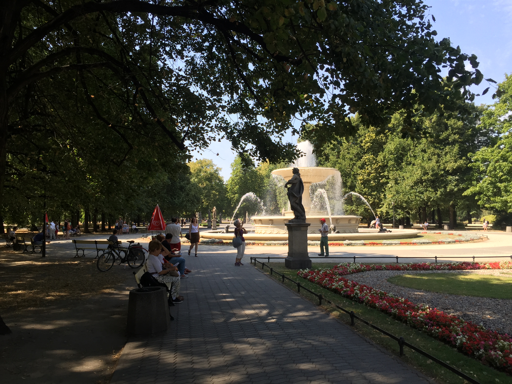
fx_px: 429
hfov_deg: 61.7
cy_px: 192
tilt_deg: +1.8
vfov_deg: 48.2
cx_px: 256
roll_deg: -0.8
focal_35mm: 29
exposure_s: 1/618
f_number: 2.2
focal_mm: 4.15
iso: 32
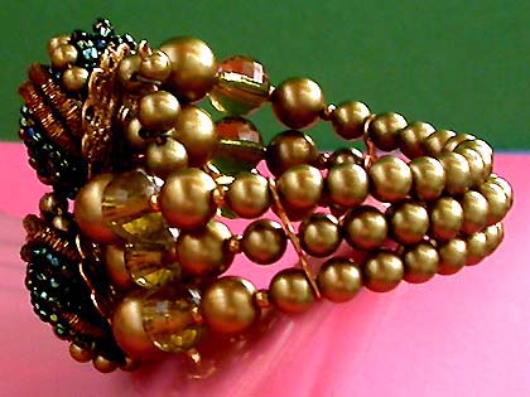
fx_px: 582
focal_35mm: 38
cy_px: 198
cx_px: 265
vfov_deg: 37.7
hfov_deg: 49.0
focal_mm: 7.85
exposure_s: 1/4.8
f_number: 2.6
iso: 100
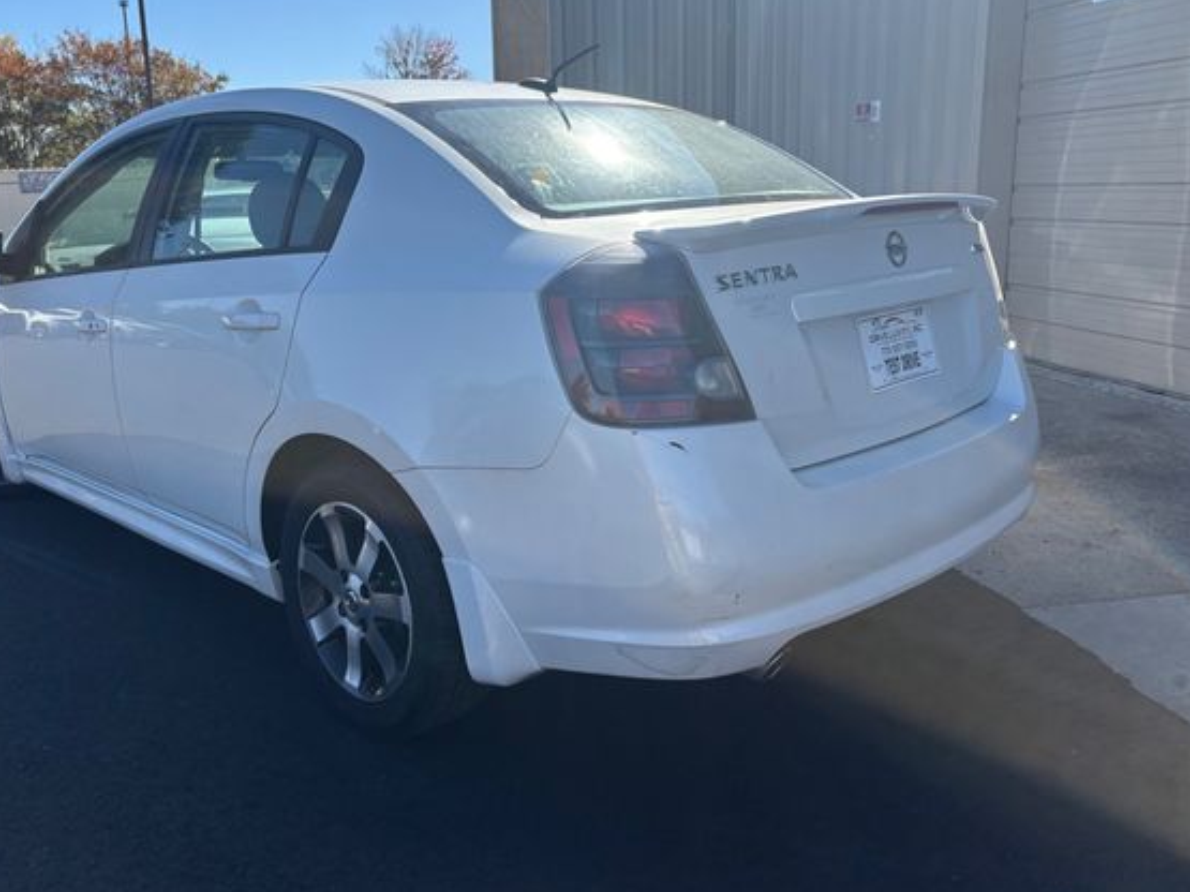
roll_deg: +2.1
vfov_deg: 46.7
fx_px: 1031
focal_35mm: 30
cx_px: 523
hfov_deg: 59.8
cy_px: 401
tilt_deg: -10.9
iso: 64
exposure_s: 1/3125
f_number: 1.6
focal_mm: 5.96
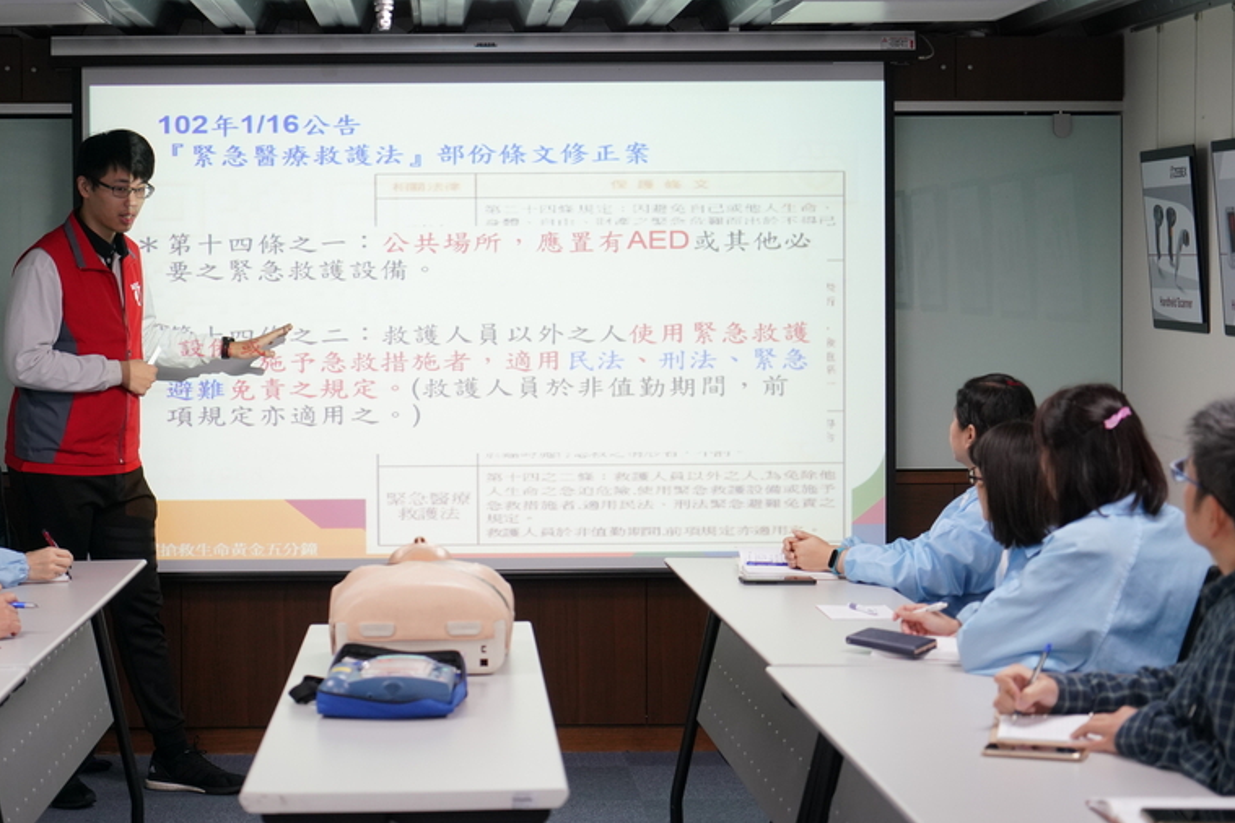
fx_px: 2607
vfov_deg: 17.9
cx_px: 462
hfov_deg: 26.6
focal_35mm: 76
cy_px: 359
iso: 1600
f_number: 4
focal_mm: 58
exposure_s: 1/200
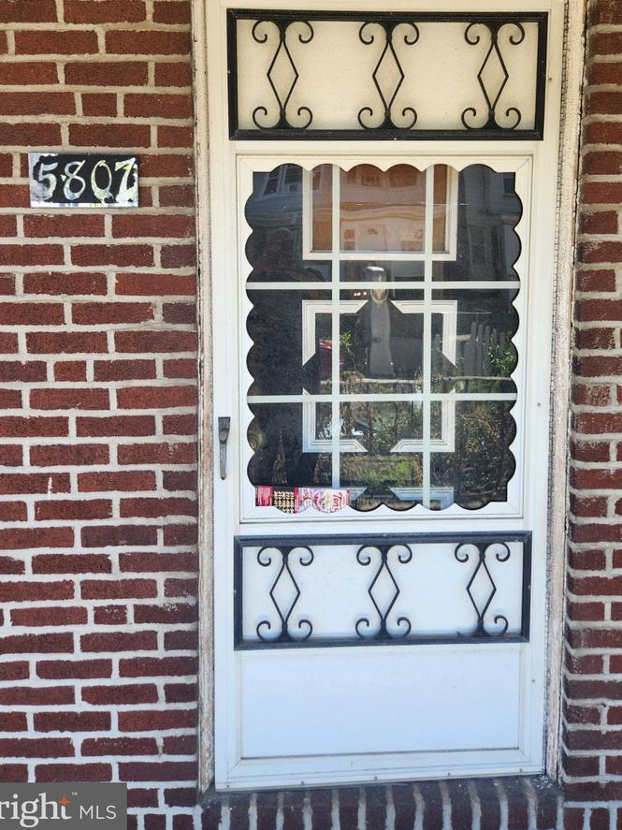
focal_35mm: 28
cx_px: 341
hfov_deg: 49.7
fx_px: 671
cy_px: 331
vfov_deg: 62.9
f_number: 1.8
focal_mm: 5.4
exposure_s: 1/206
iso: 20
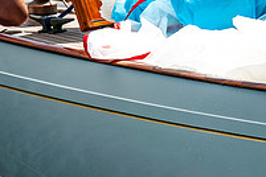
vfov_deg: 1.6
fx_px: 6384
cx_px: 299
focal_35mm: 864
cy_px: -59
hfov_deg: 2.4
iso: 250
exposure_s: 1/2500
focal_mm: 300
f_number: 5
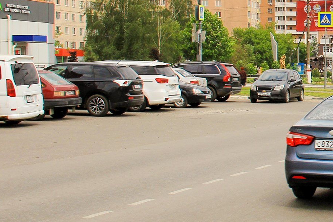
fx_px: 1489
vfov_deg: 8.5
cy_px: 50
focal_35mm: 161
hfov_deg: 12.3
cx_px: 441
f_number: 10
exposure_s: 1/250
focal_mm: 18
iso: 100
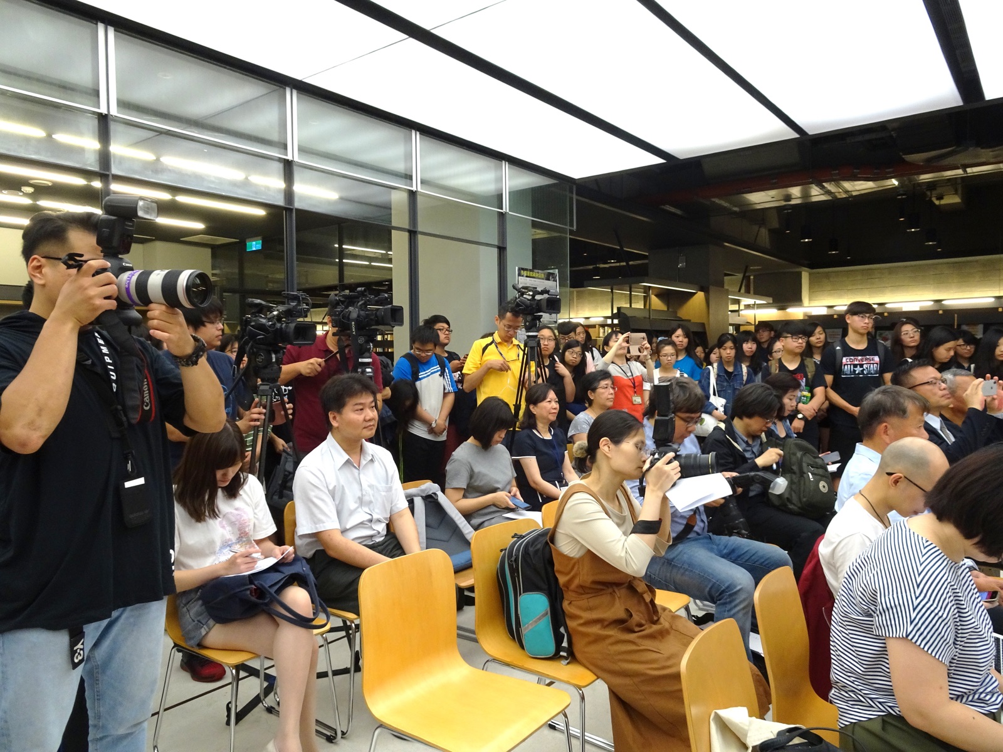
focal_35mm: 24
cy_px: 376
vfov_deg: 56.8
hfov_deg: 71.6
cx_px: 502
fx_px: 695
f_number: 3.5
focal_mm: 4.1
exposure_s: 1/30
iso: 160
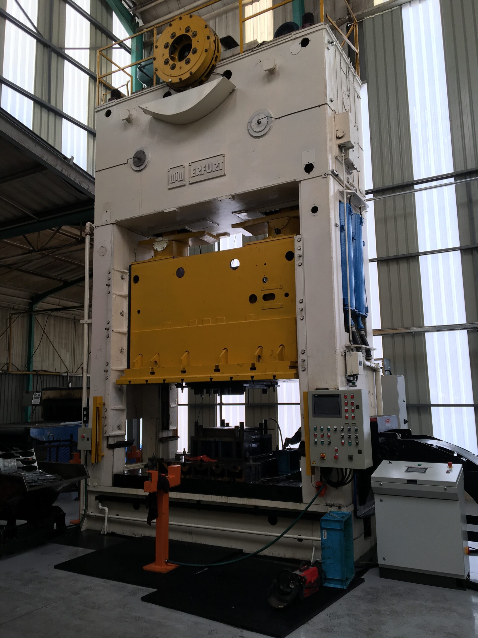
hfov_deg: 48.2
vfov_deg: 61.7
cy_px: 319
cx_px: 239
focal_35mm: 29
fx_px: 534
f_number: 2.2
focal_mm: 4.15
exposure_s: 1/100
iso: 25
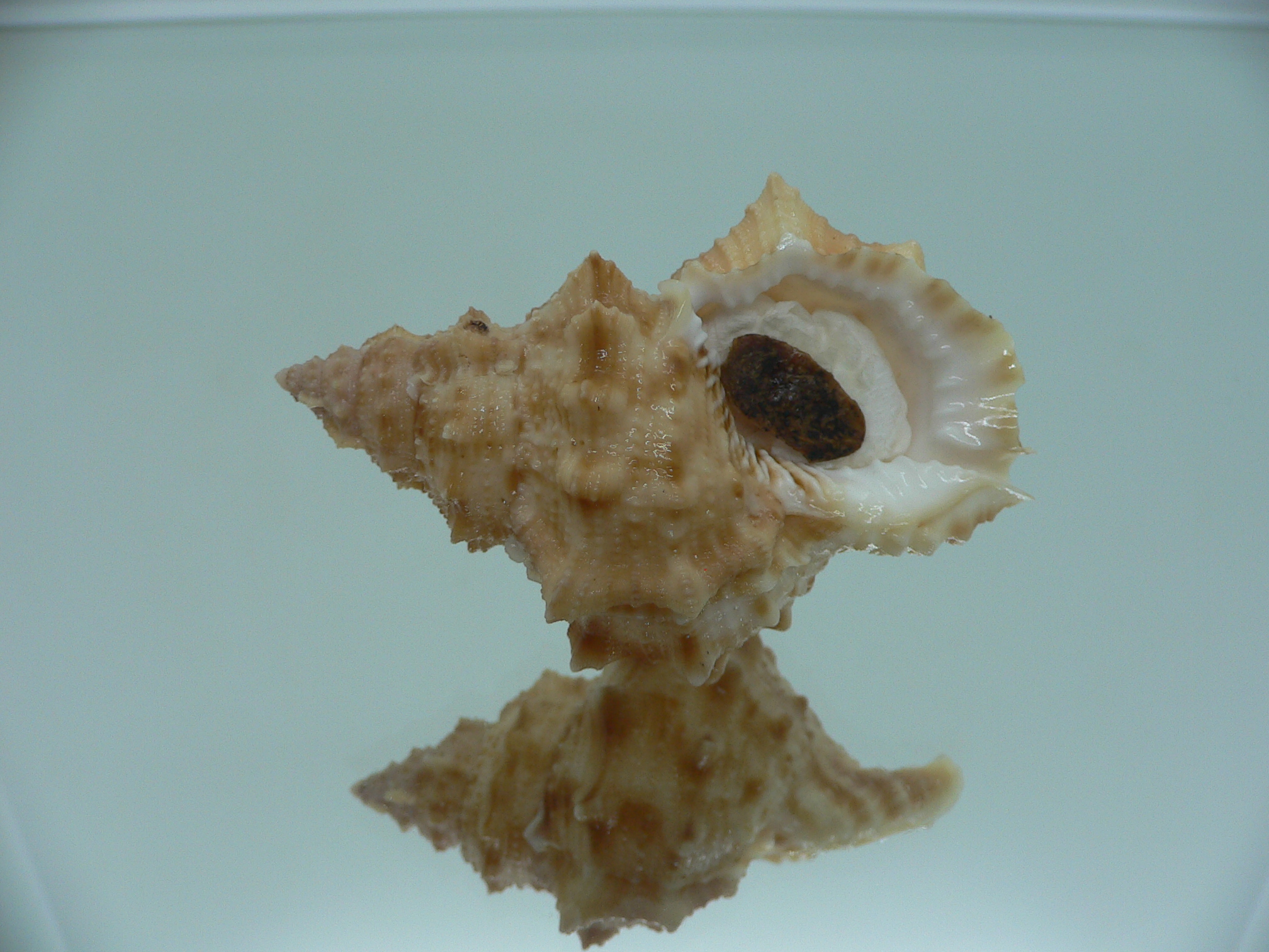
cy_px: 476
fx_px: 1283
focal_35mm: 35
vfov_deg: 40.7
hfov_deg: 52.6
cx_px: 634
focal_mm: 4.6
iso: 80
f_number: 2.8
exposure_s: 1/60
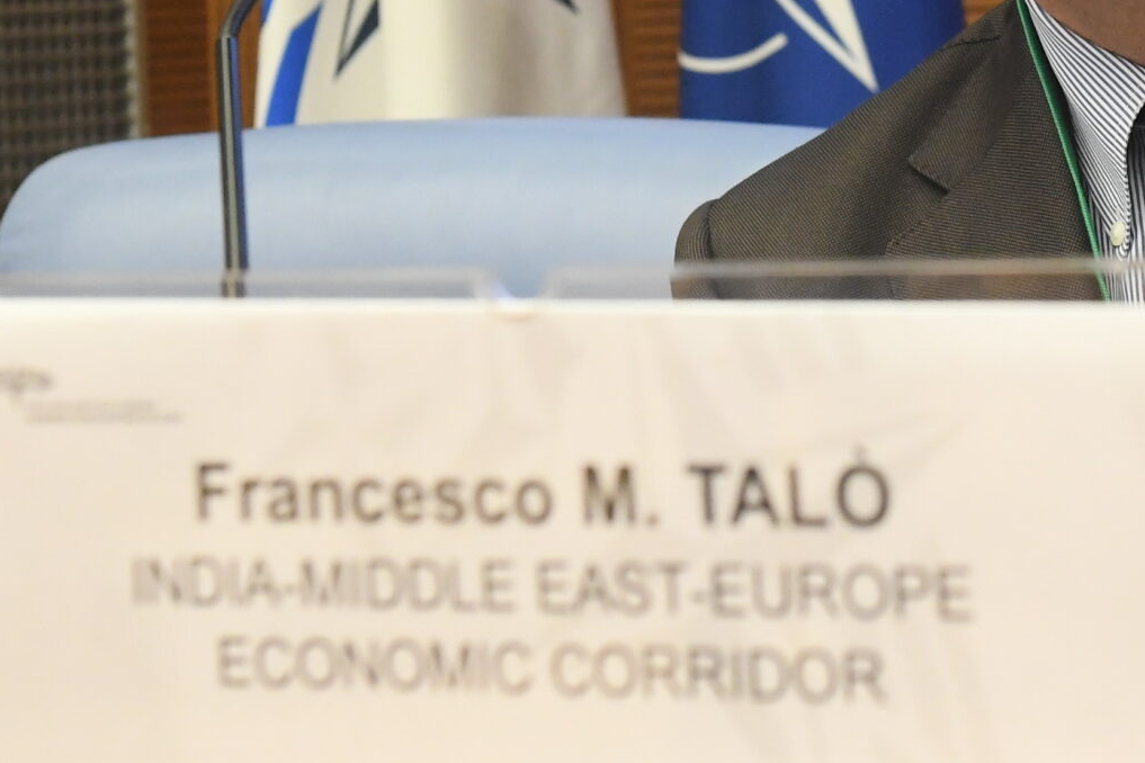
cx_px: 949
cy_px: -3
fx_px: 4802
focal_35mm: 151
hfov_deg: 13.5
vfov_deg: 9.0
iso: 3200
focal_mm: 40
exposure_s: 1/200
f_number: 5.6
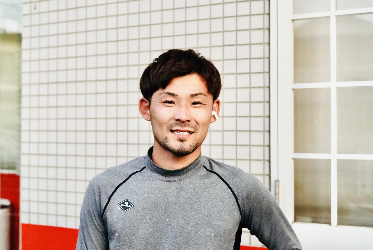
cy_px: 125
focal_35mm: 50
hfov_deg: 39.6
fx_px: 518
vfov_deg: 27.0
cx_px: 186
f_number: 4
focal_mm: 50
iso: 10000
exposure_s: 1/4000
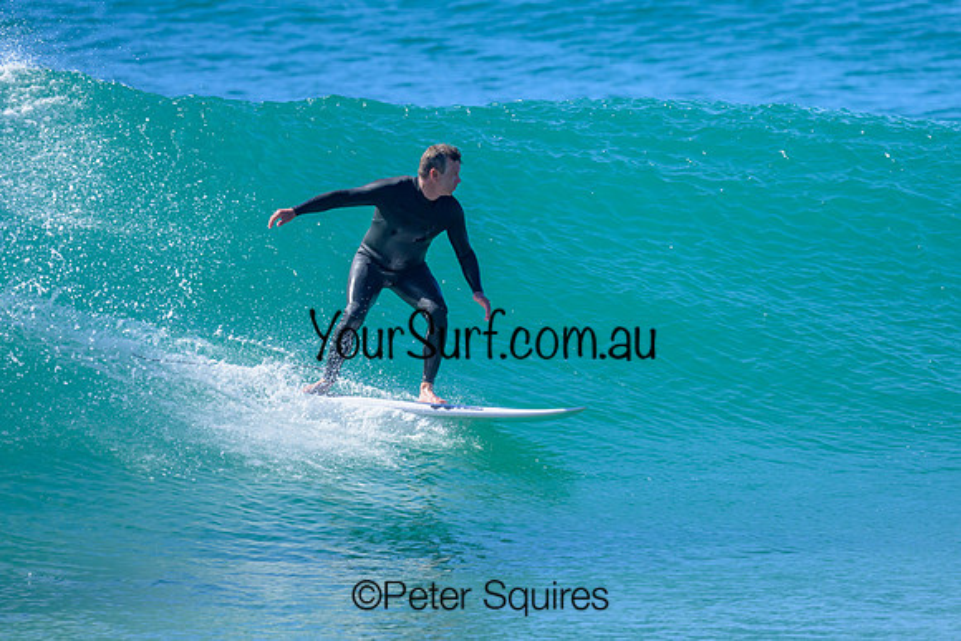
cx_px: 533
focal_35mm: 996
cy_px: 252
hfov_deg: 2.1
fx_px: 26581
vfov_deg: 1.4
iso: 640
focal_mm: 800
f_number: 6.3
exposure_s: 1/2000
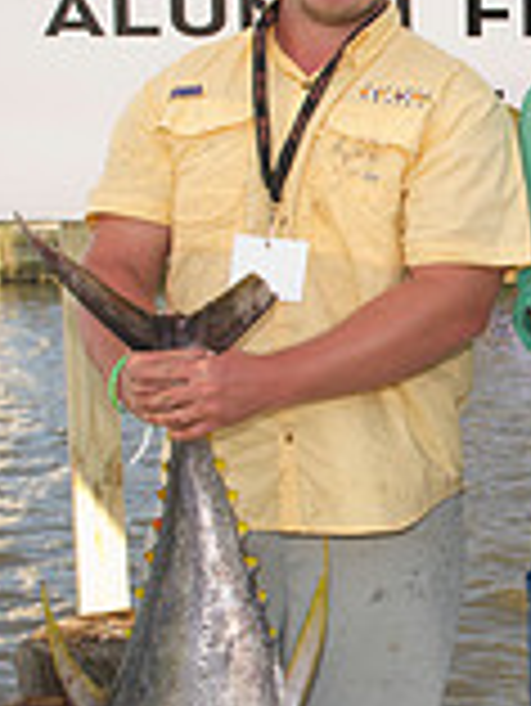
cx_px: 756
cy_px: 396
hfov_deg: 14.5
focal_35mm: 96
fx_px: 1961
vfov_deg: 20.4
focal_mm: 27
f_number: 5
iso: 125
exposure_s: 1/200
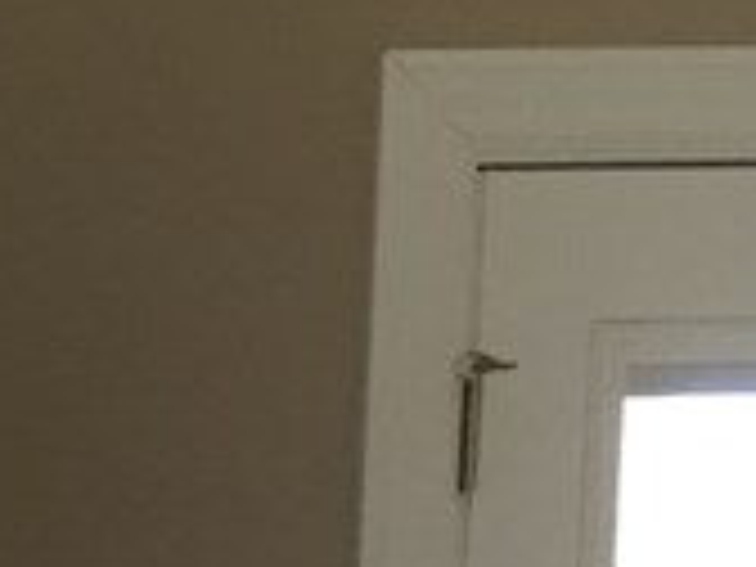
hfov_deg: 10.2
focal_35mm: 177
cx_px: -850
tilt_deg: -10.3
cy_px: 1314
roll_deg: +0.7
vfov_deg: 7.8
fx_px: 3866
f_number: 2.2
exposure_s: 1/30
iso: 50
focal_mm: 4.15
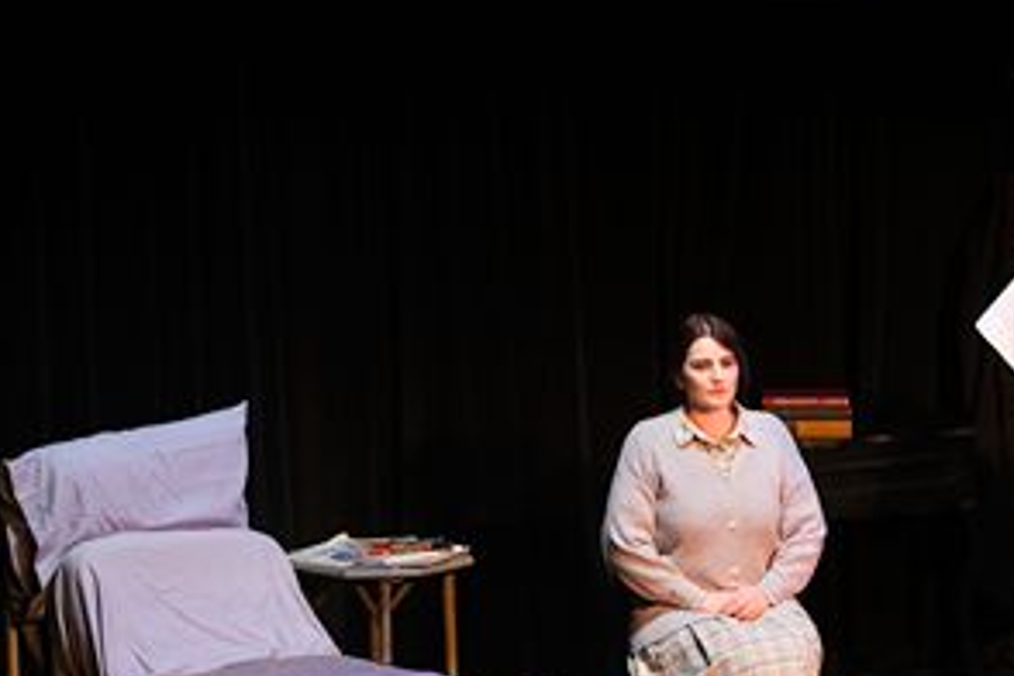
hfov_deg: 11.4
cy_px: 478
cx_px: 1055
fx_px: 5041
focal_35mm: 179
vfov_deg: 7.7
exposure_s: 1/250
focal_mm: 54.1
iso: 1000
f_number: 2.8
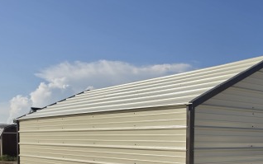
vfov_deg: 24.9
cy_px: 170
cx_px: 186
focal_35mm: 49
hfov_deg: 40.3
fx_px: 351
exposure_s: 1/7939
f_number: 1.4
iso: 50
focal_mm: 6.5
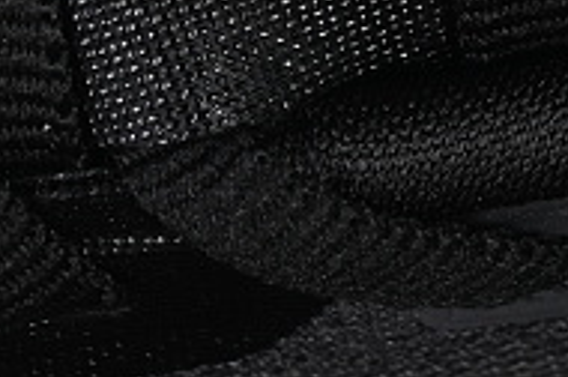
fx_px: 6726
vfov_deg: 3.2
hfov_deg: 4.8
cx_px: 466
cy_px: -425
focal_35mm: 427
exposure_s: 1/60
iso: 160
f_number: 6.3
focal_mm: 50
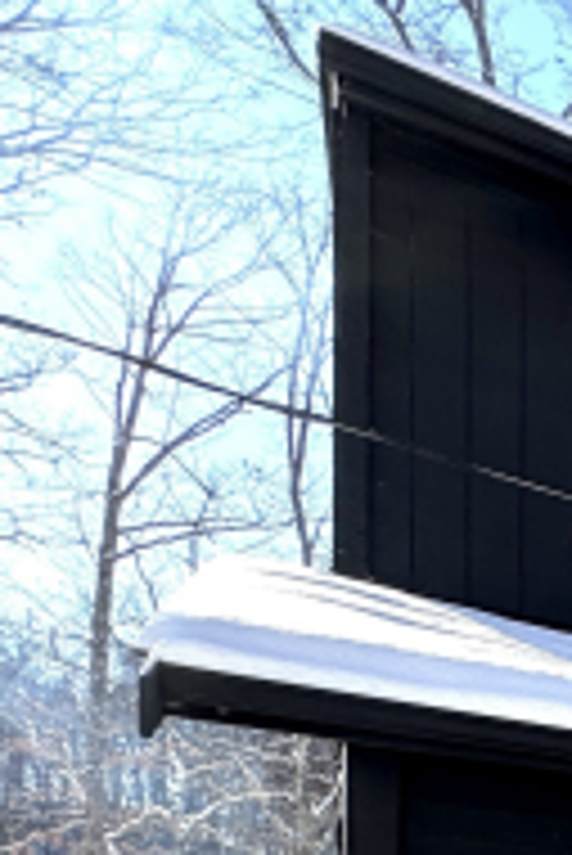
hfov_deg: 14.0
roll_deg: -0.7
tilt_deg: -2.0
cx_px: 1471
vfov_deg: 30.9
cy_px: 1094
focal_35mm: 51
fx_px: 1213
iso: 40
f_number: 2.2
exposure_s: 1/569
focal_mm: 2.22
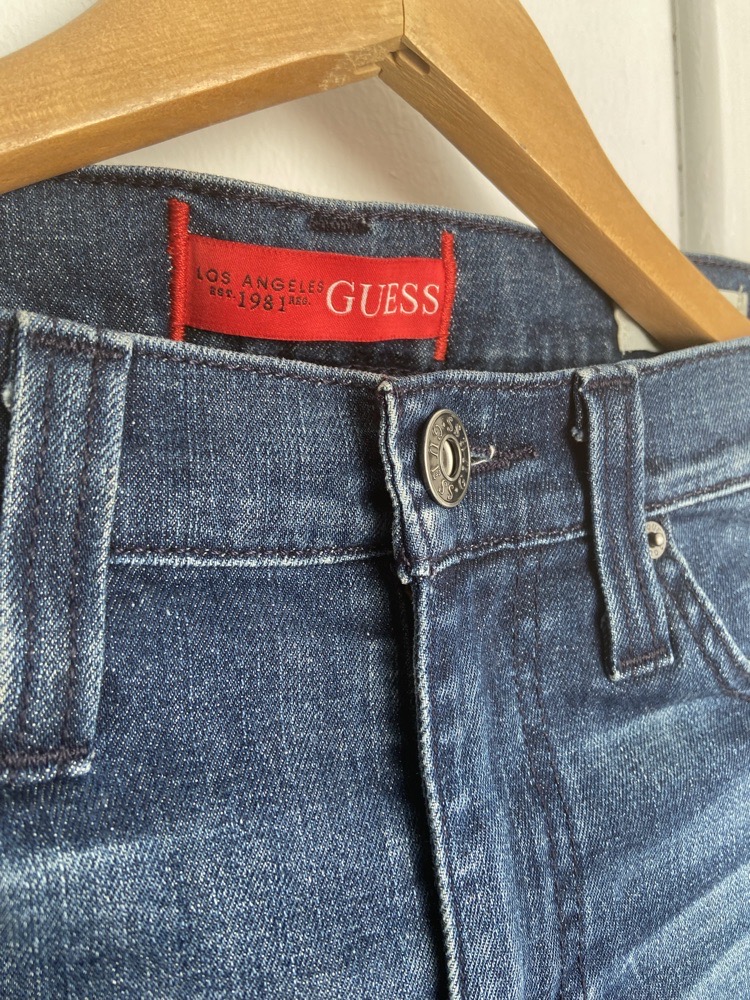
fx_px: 751
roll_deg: +1.3
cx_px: 375
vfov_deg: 67.3
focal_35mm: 26
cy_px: 500
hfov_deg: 53.1
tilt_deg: +2.5
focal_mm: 4.25
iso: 100
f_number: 1.8
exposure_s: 1/121
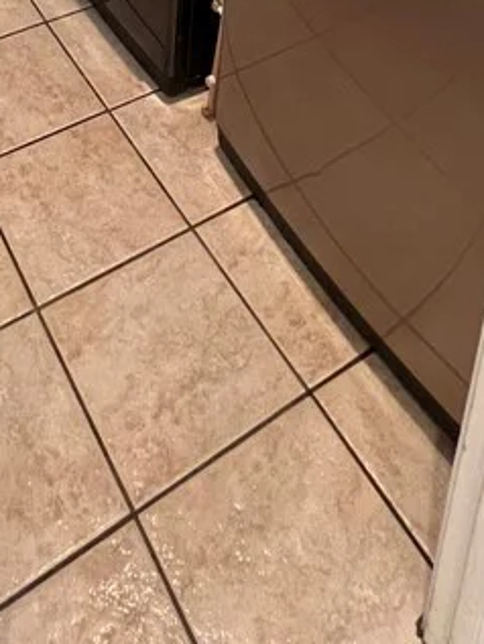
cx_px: 96
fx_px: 782
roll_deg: -1.4
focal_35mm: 42
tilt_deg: -16.6
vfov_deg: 28.9
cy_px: -315
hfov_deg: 33.4
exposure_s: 1/60
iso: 250
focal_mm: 1.57
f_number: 1.8
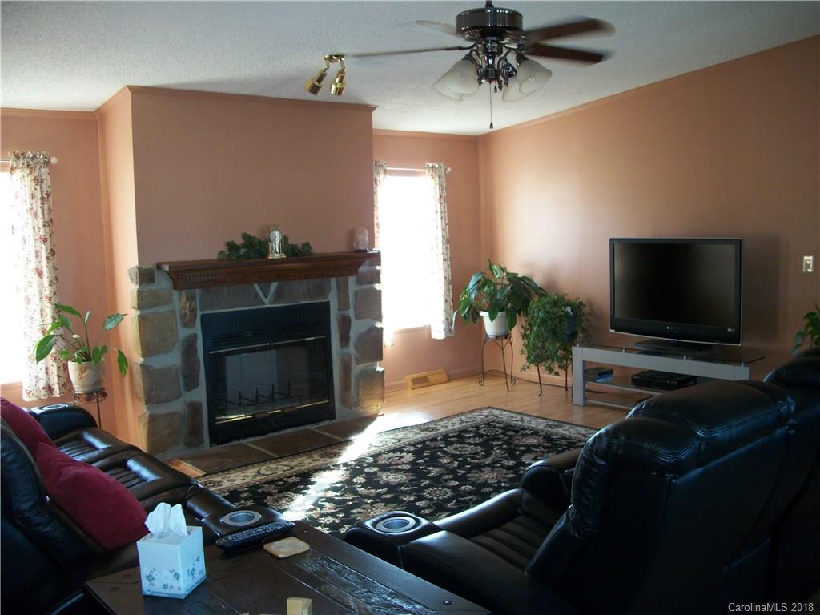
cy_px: 308
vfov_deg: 44.2
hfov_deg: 56.8
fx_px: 758
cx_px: 410
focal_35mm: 32
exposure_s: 1/60
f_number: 2.9
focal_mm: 5.7
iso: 160
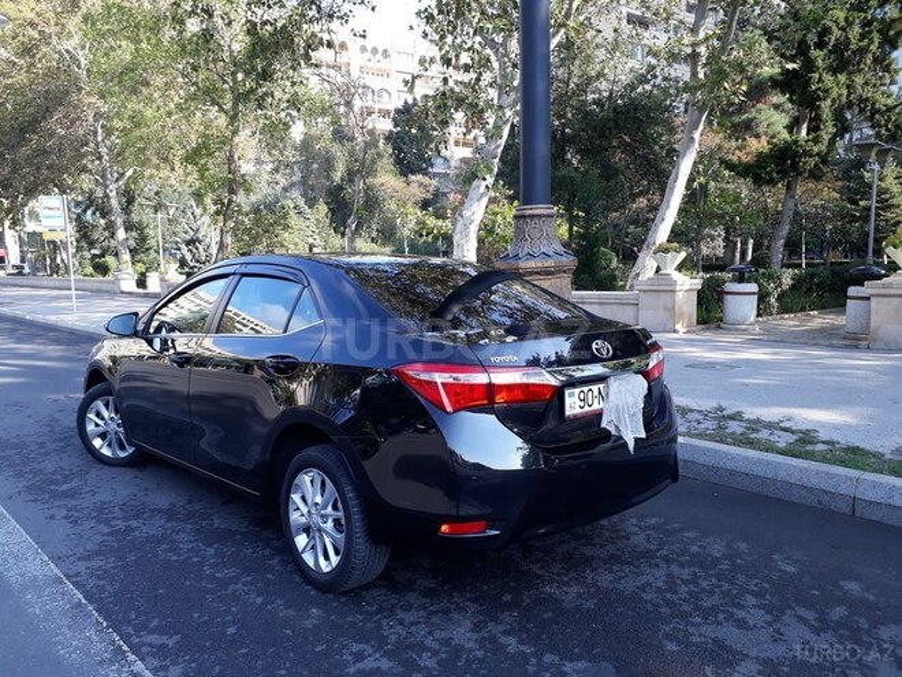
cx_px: 451
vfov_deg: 51.4
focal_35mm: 27
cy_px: 338
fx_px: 704
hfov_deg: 65.3
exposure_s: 1/215
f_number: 1.9
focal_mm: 3.6
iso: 40
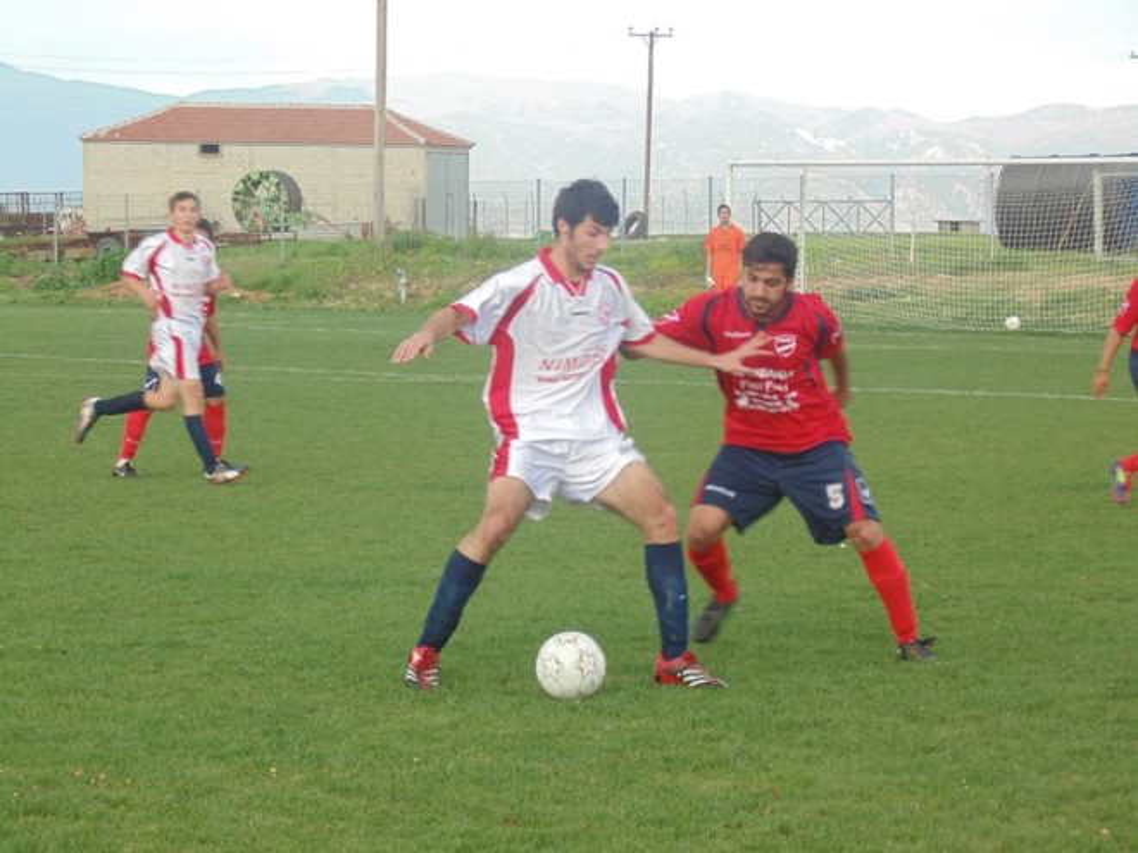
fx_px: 5096
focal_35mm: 155
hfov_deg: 12.7
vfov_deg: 9.6
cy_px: 426
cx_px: 569
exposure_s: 1/200
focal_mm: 27.8
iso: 80
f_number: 5.2
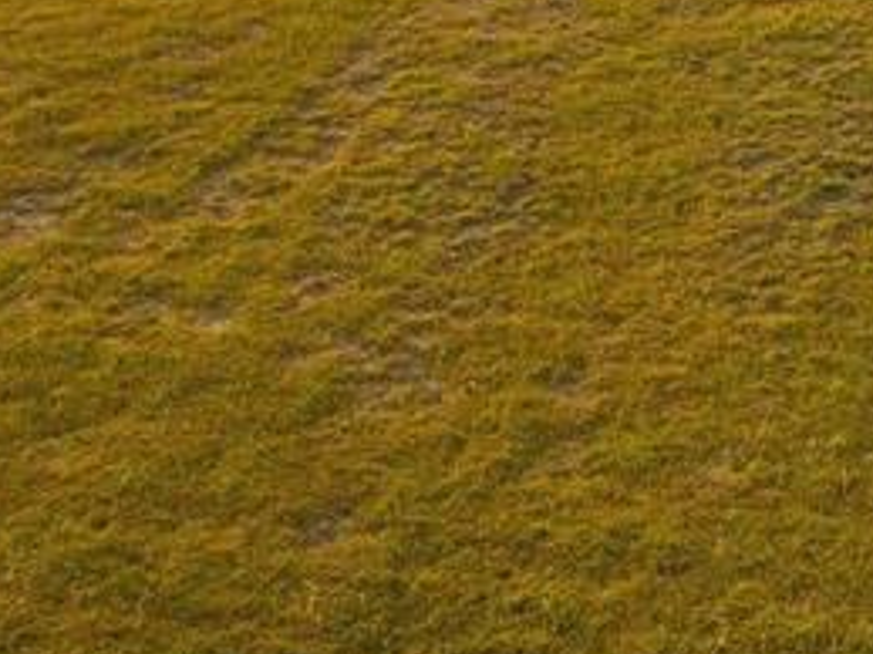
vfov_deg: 14.9
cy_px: -162
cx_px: 1035
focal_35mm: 95
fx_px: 2395
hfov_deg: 19.5
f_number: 2.8
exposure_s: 1/1250
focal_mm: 12.29
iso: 240
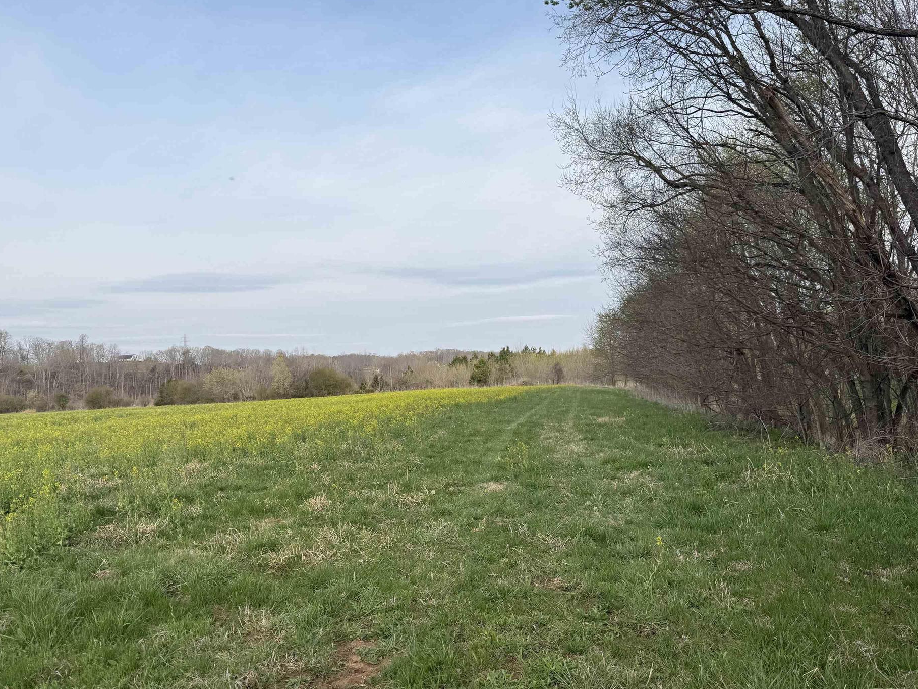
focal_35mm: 27
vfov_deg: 51.3
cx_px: 442
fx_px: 716
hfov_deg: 65.3
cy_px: 382
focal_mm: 6.76
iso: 80
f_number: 1.78
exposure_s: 1/2525
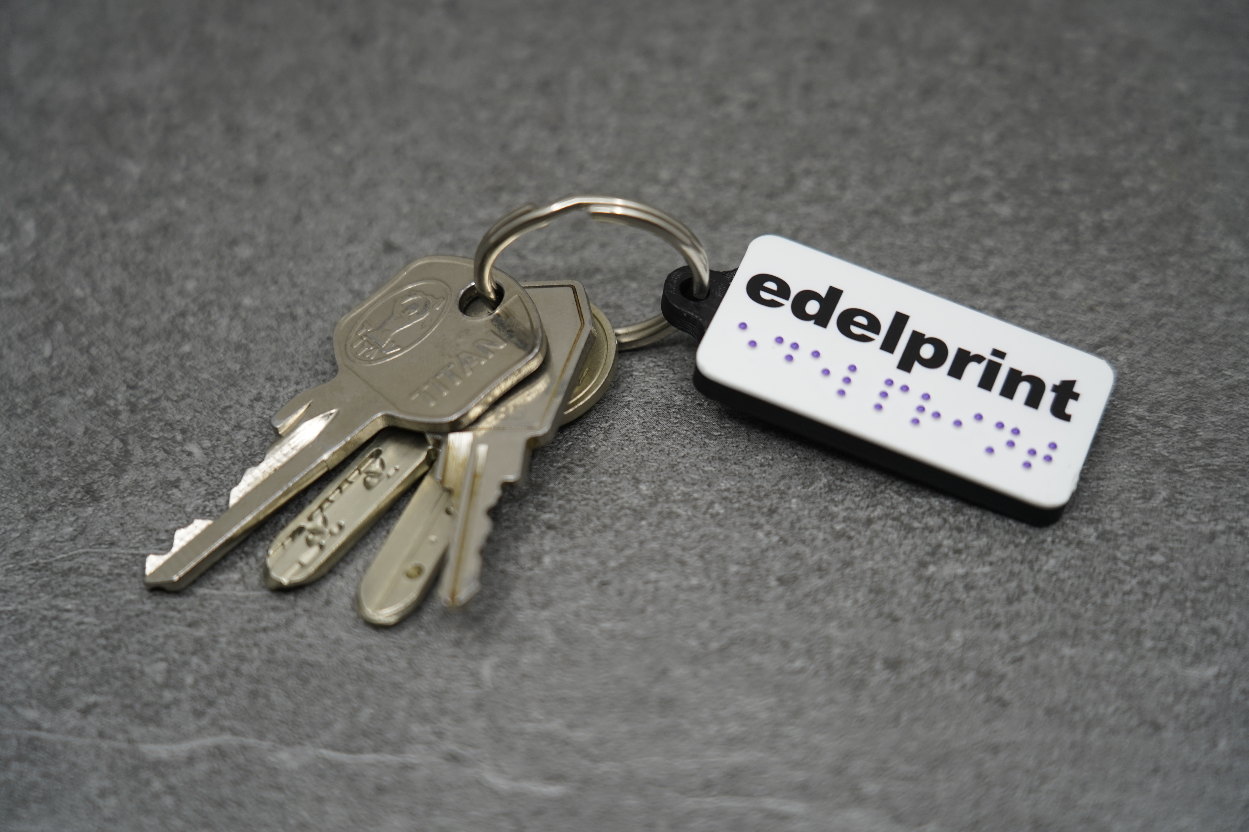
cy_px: 416
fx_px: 2879
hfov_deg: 24.5
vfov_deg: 16.5
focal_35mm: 83
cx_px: 624
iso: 250
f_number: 4
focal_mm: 83
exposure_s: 1/250
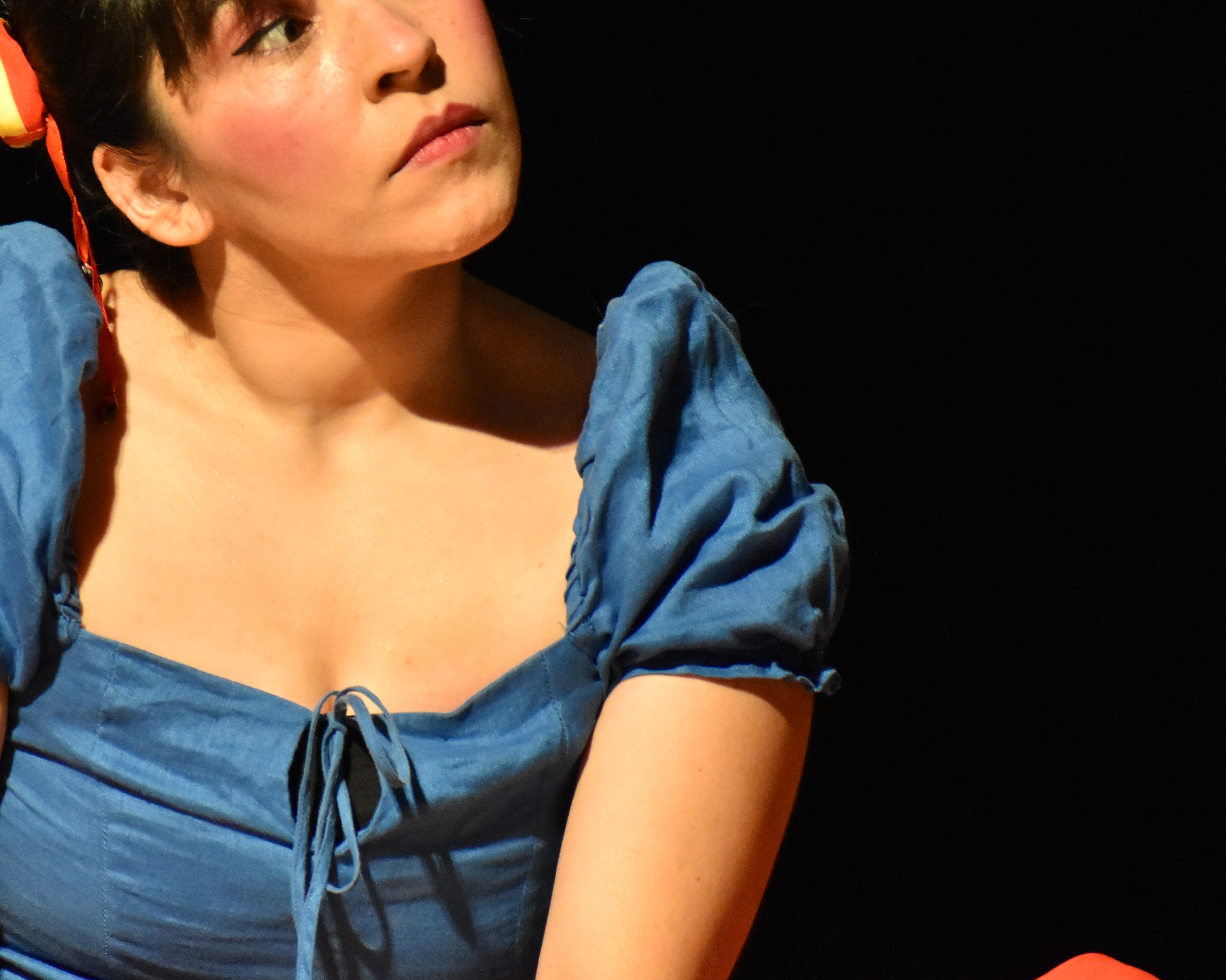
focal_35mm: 752
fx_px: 27286
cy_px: 285
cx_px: 274
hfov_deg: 2.6
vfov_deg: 2.1
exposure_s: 1/320
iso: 4000
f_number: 6.3
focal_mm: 300
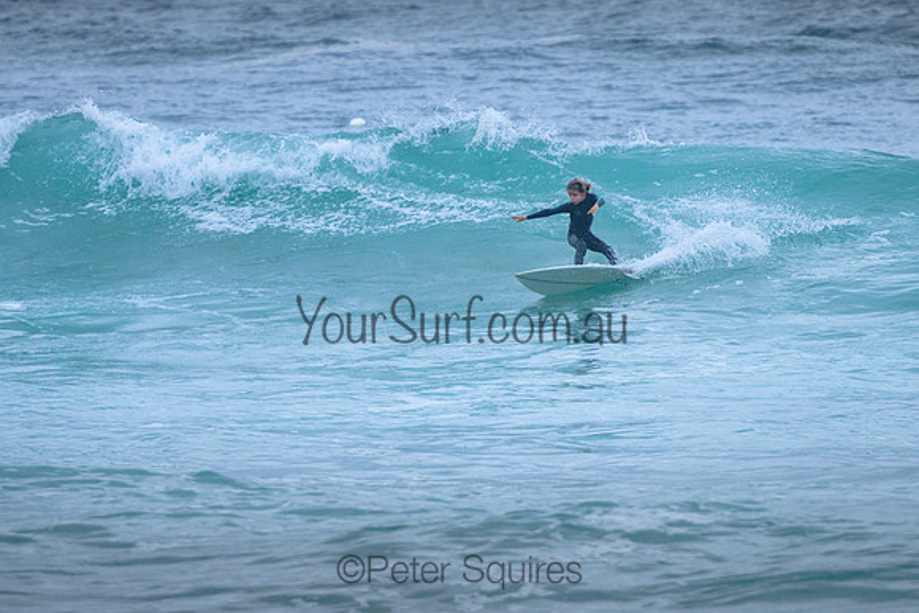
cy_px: 247
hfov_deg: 3.7
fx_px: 14047
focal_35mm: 550
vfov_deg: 2.5
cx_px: 560
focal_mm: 400
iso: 560
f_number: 5.6
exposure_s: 1/2000
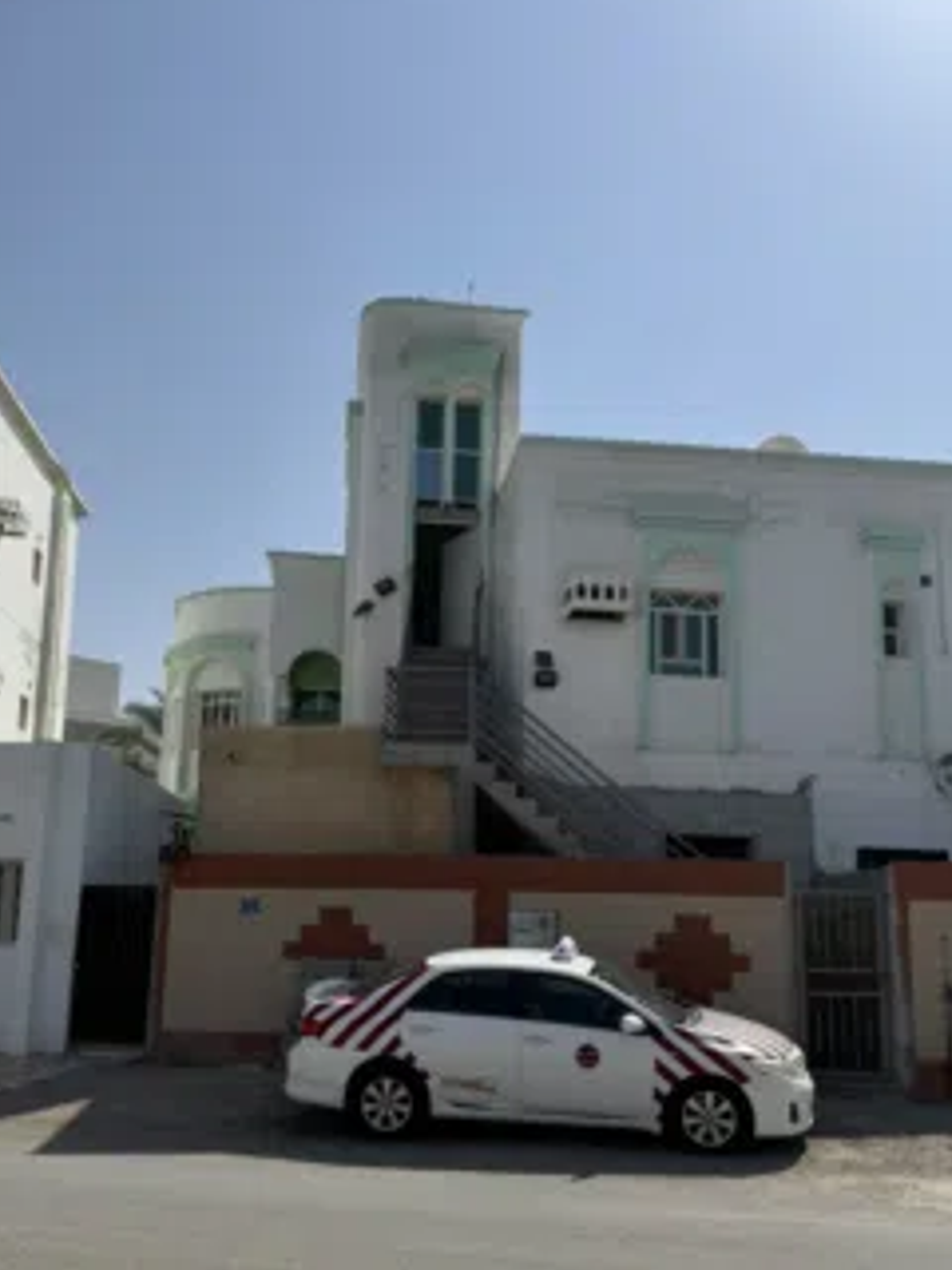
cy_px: 734
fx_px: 1100
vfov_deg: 59.7
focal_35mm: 30
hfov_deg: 46.8
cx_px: 484
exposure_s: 1/10309
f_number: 1.78
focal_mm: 6.76
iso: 80
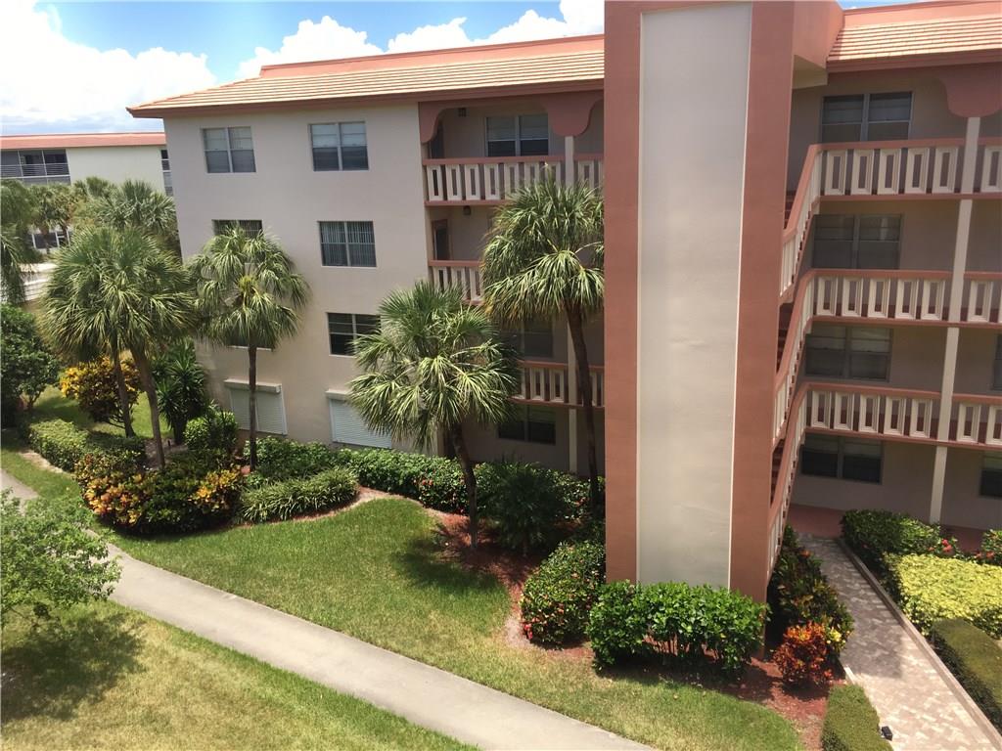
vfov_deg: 48.2
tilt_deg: -15.1
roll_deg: +1.4
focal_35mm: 29
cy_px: 376
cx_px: 501
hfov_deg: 61.7
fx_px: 839
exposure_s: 1/484
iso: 25
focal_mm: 4.15
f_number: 2.2
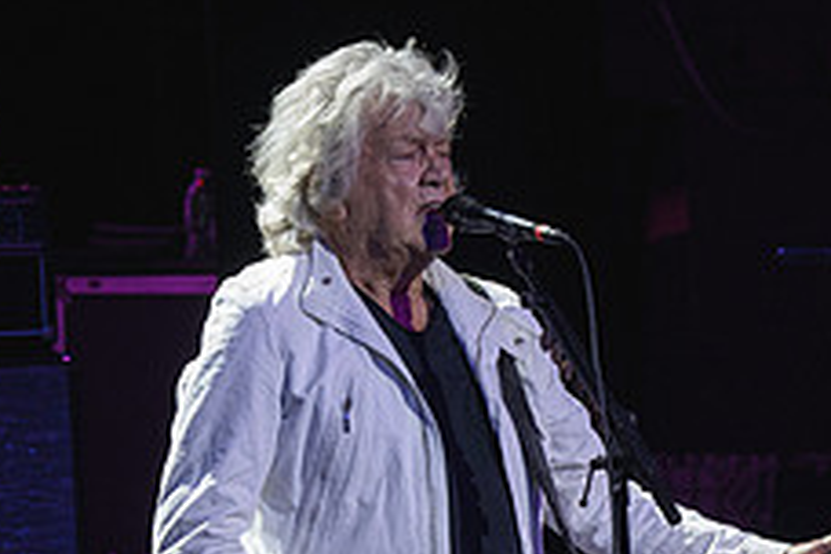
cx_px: 457
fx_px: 9117
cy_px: 714
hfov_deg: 5.2
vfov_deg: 3.5
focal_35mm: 395
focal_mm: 200
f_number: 7.1
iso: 3200
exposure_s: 1/250
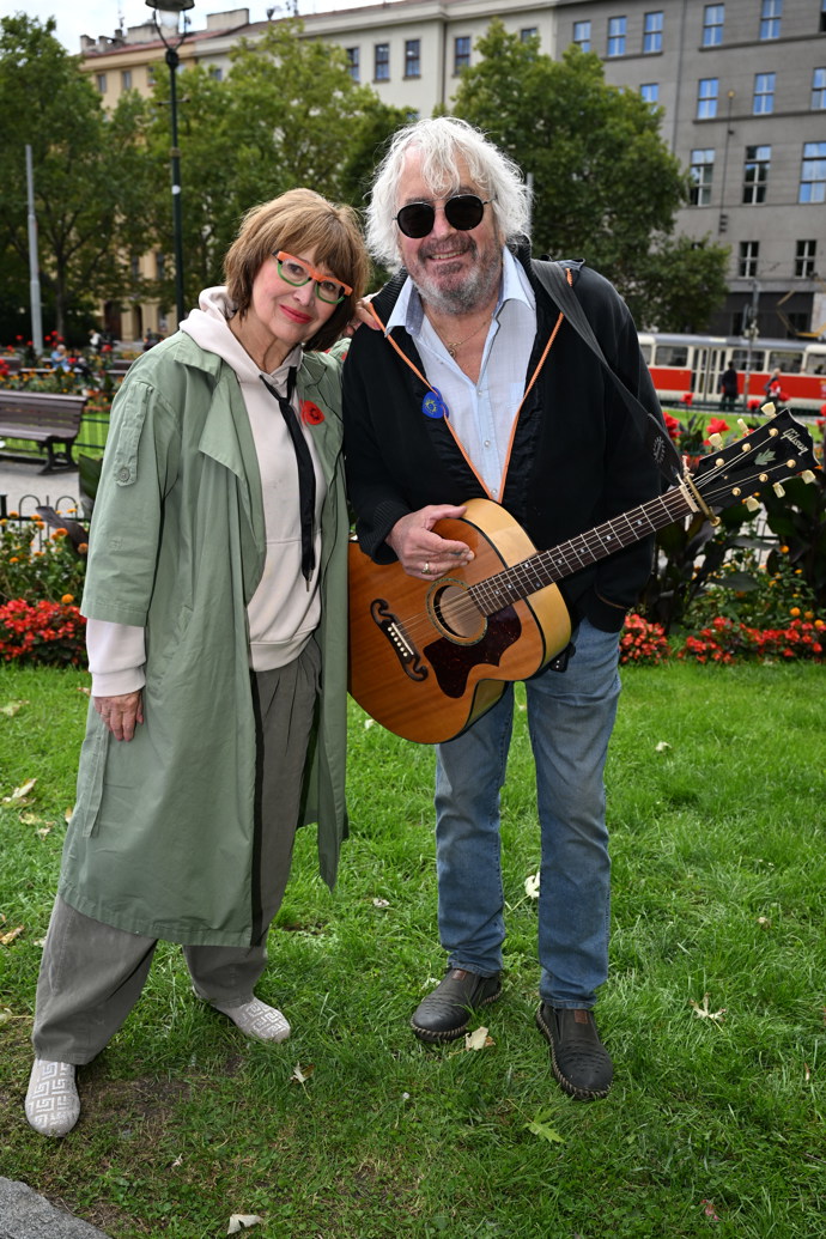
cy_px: 620
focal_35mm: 32
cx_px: 413
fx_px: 1118
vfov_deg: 58.0
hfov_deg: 40.5
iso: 250
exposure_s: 1/500
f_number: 5
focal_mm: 32.5
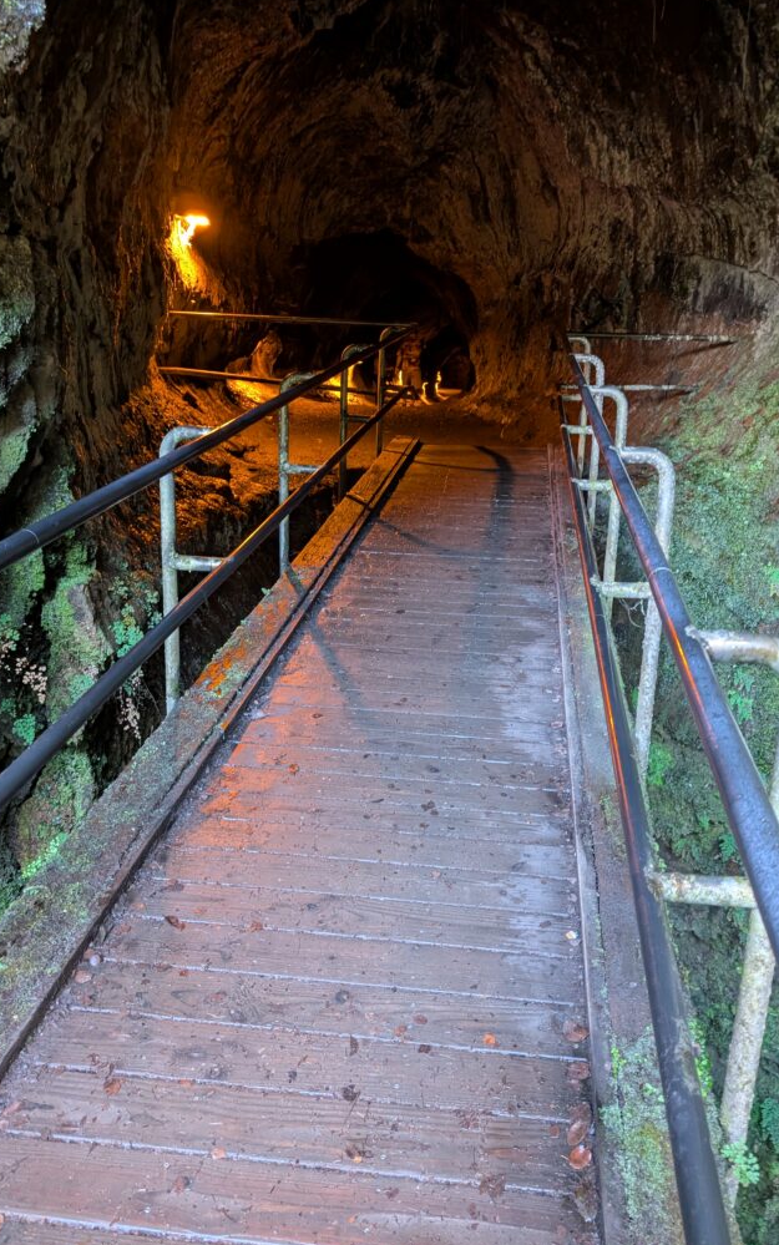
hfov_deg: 47.6
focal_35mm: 26
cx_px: 420
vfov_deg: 70.4
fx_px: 883
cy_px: 622
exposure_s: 1/25.9
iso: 699
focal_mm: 6.9
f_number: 1.68
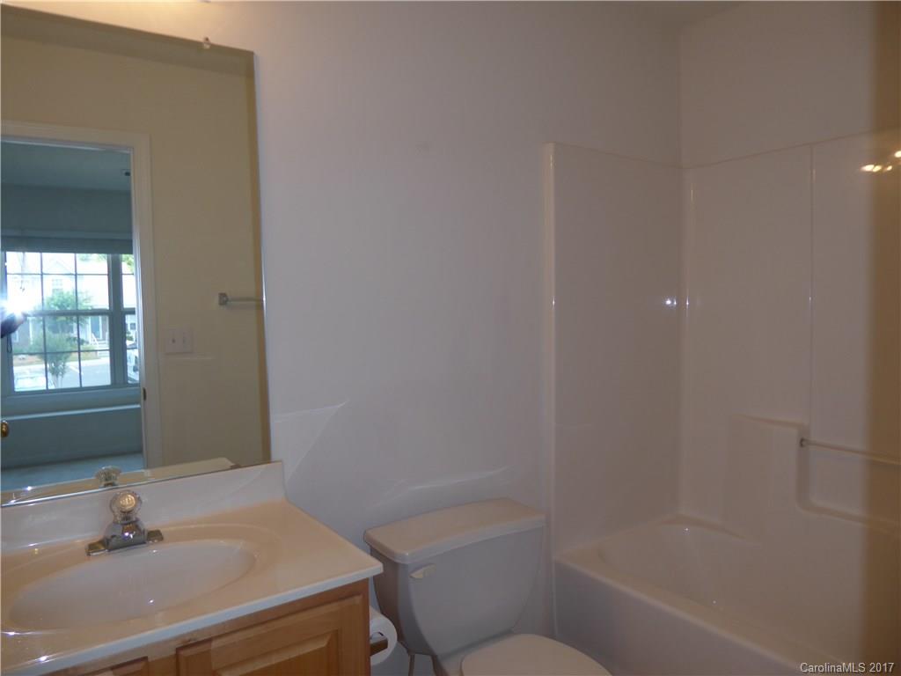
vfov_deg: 56.8
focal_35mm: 24
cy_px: 338
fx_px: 625
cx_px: 450
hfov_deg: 71.6
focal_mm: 4.3
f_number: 3.3
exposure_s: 1/60
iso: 80
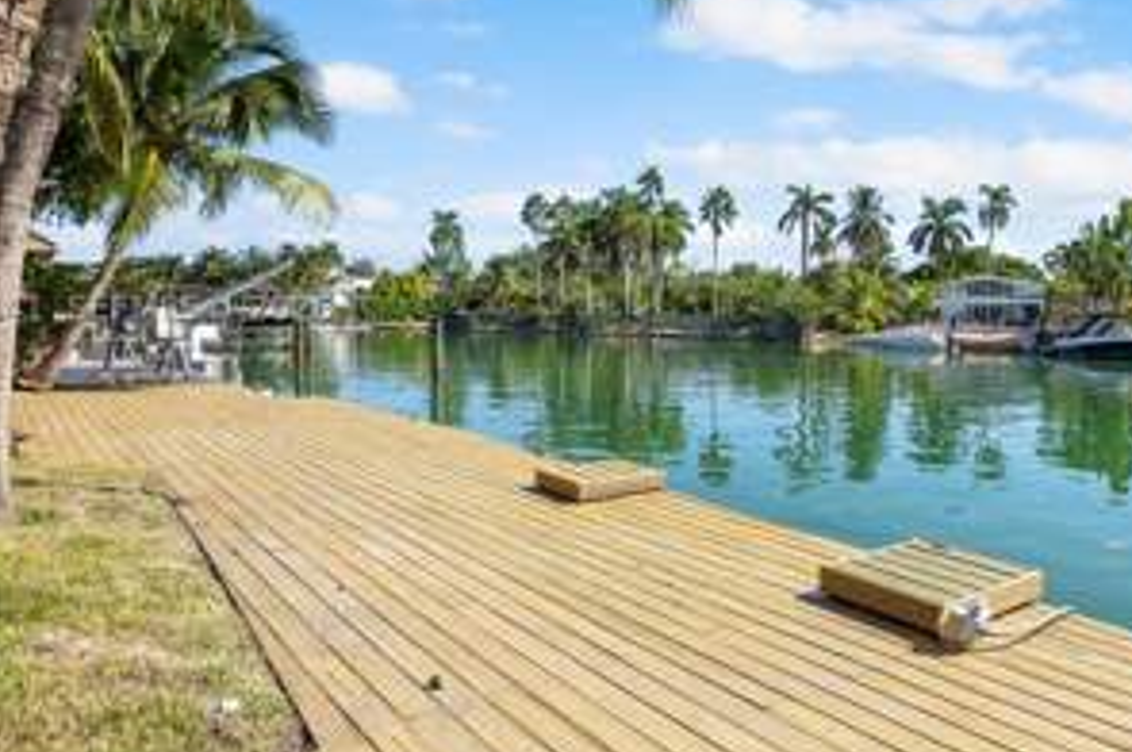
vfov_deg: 49.2
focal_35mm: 26
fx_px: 817
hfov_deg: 67.4
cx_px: 760
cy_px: 305
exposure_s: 1/20
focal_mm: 16
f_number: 16
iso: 200
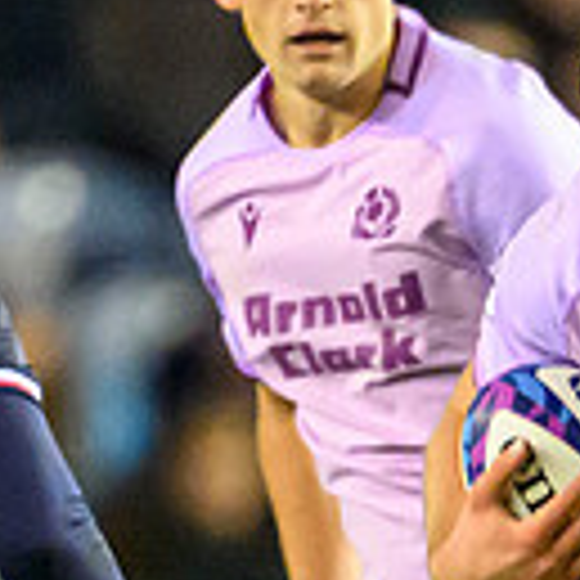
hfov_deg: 0.4
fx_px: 85550
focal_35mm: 4513
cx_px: 1086
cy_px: 1349
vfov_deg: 0.4
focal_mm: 560
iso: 10000
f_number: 4
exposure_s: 1/800
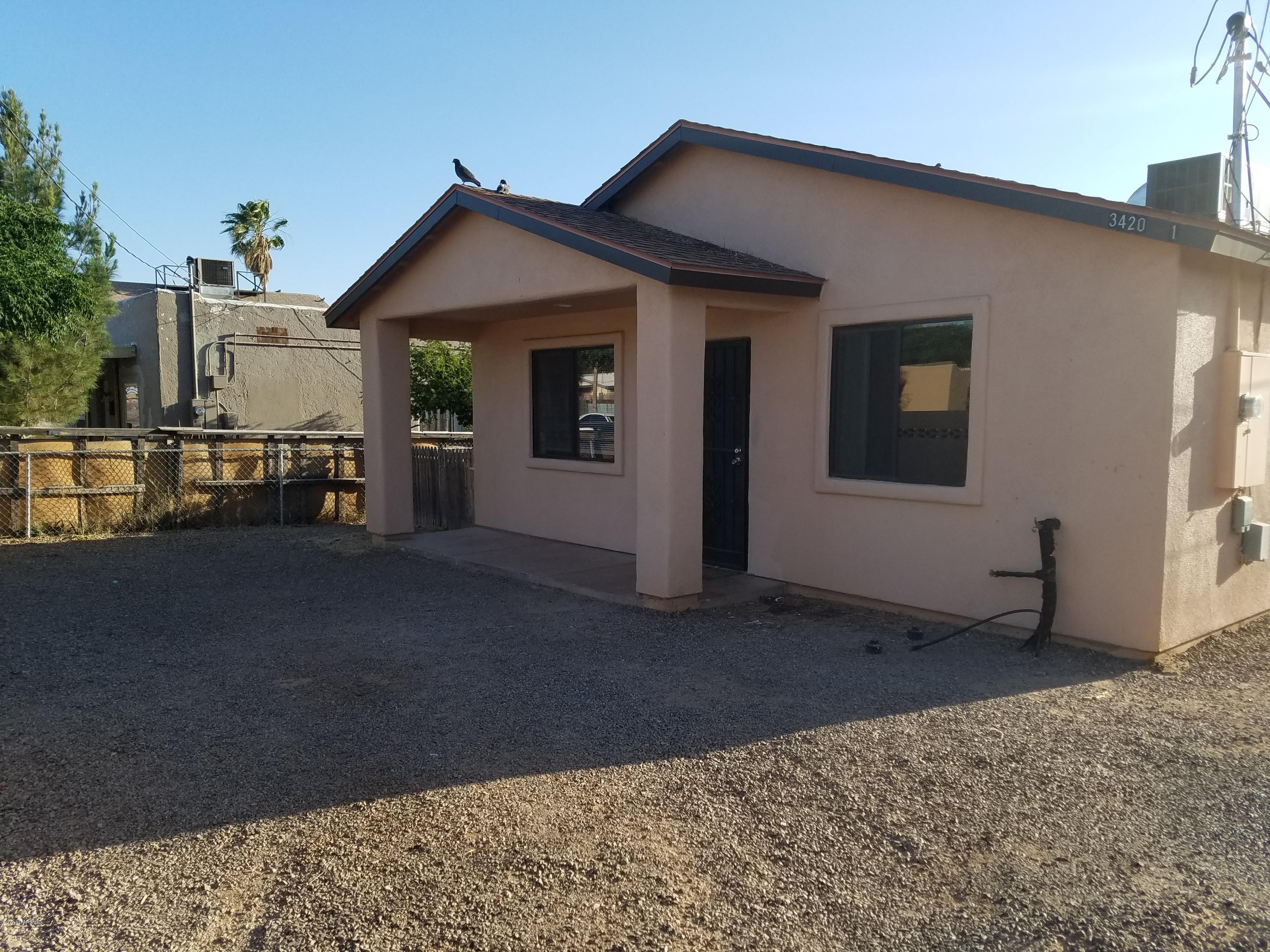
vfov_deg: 53.1
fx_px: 954
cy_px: 476
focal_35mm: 26
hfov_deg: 67.3
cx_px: 635
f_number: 1.7
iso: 50
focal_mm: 4.2
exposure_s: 1/1548
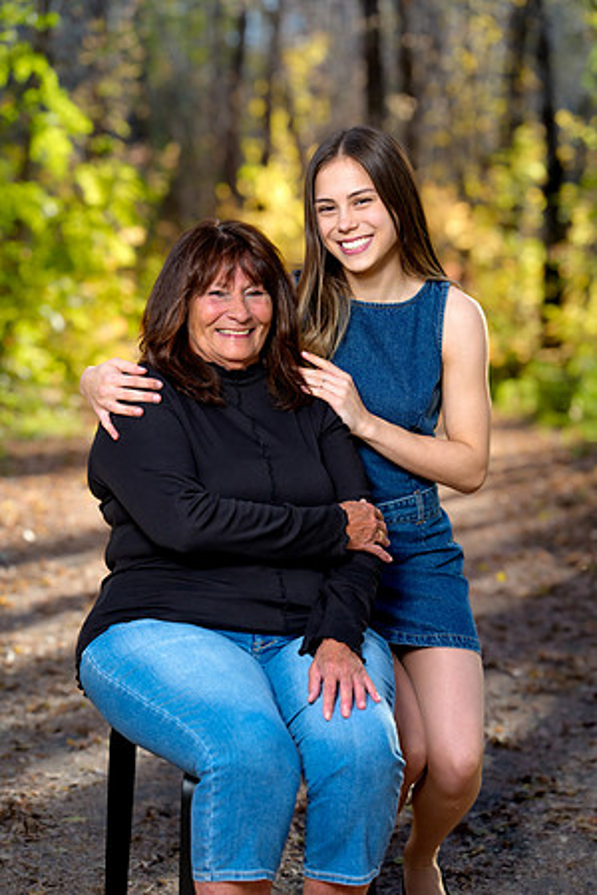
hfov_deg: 14.9
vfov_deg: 22.1
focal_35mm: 92
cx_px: 298
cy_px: 448
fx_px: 2288
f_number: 3.2
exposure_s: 1/160
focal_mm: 92
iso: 640
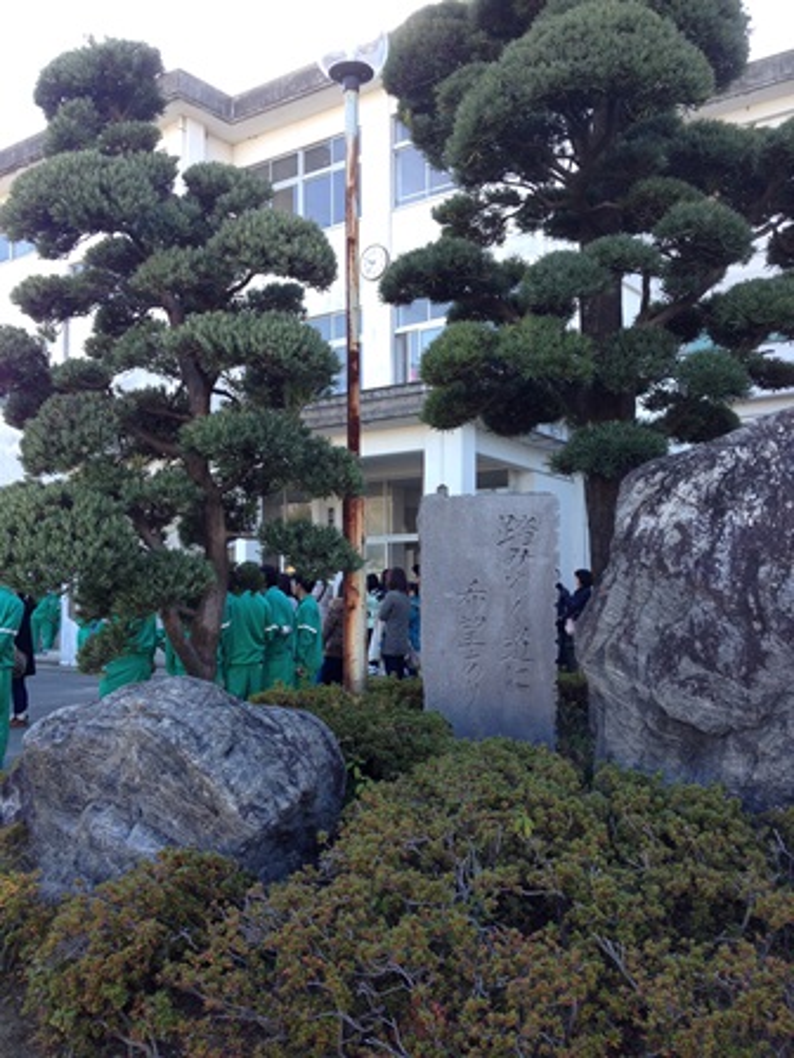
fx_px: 1070
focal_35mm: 35
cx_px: 397
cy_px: 529
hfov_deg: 40.7
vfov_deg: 52.6
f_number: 2.4
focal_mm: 4.28
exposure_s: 1/172
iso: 50
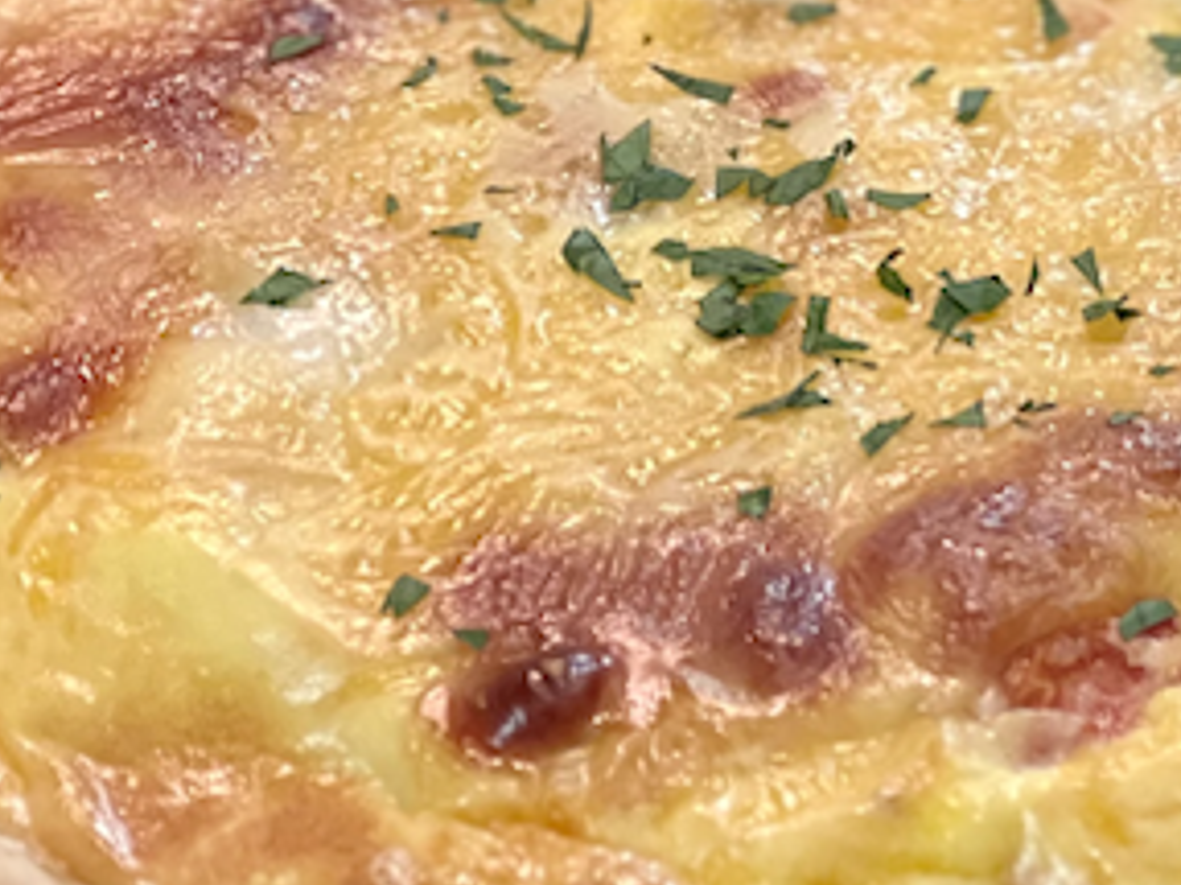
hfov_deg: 7.3
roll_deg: -0.6
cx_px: 1691
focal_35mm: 268
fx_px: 9140
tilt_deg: -37.5
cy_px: -383
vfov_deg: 5.5
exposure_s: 1/40
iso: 250
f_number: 2.8
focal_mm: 9
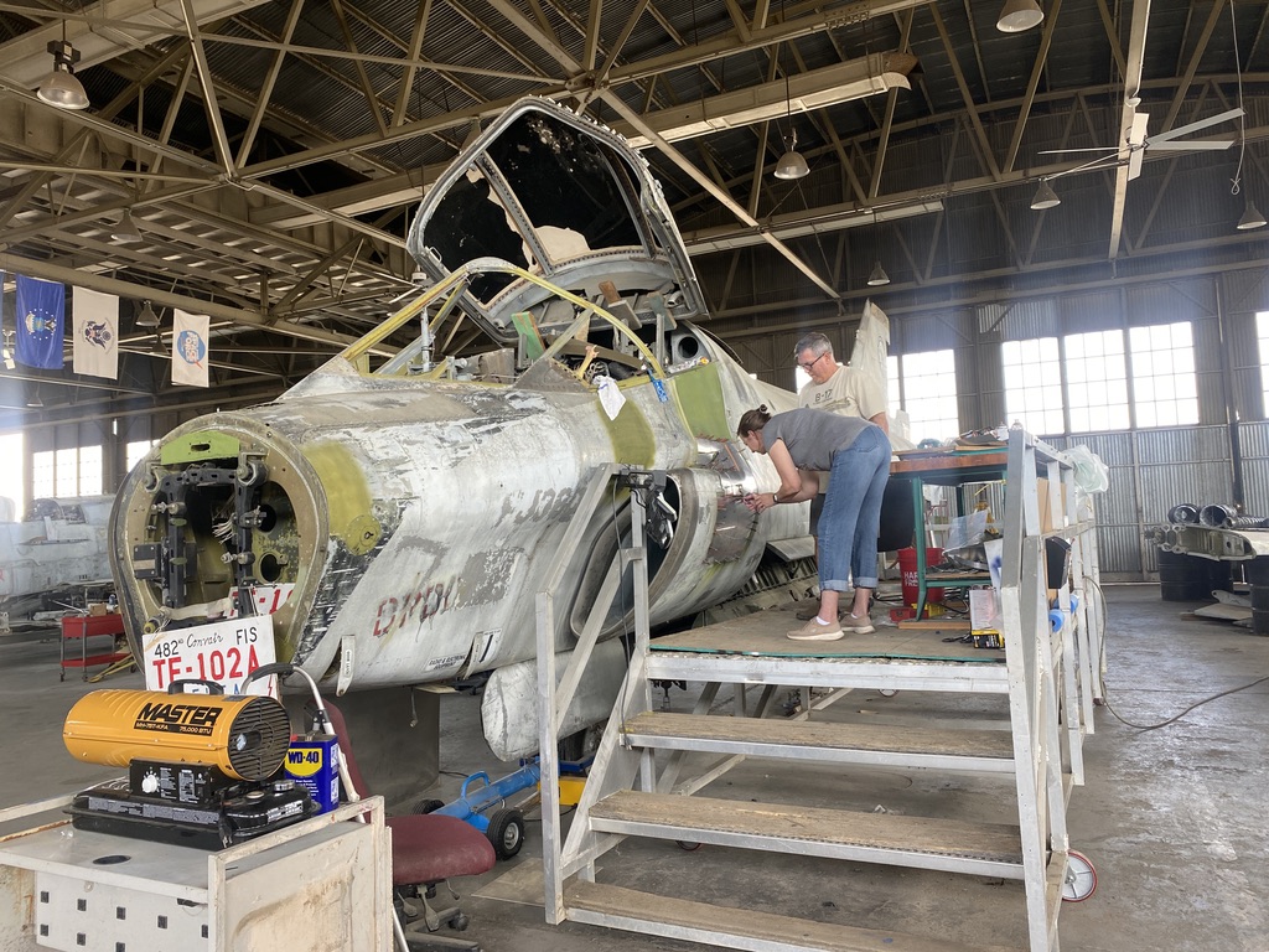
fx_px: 953
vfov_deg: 53.1
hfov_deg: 67.3
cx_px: 634
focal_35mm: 26
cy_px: 476
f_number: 1.8
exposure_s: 1/121
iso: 100
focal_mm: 4.25
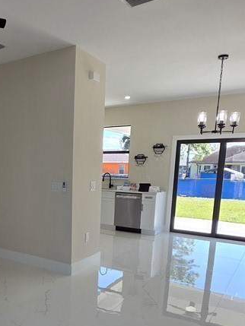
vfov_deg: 56.8
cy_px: 222
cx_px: 63
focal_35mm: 31
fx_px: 292
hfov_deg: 44.1
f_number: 1.9
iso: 32
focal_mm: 2.2
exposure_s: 1/120
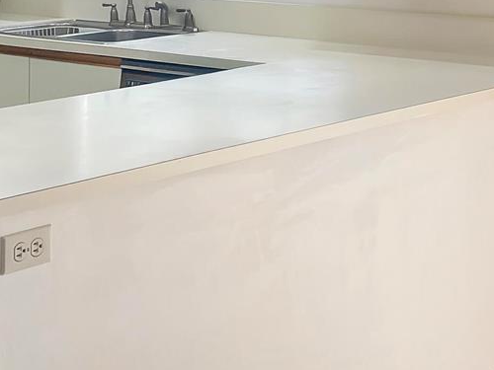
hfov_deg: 24.4
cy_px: 2
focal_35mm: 80
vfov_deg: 18.0
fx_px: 1142
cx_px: 236
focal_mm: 5.1
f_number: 1.6
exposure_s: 1/120
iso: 125
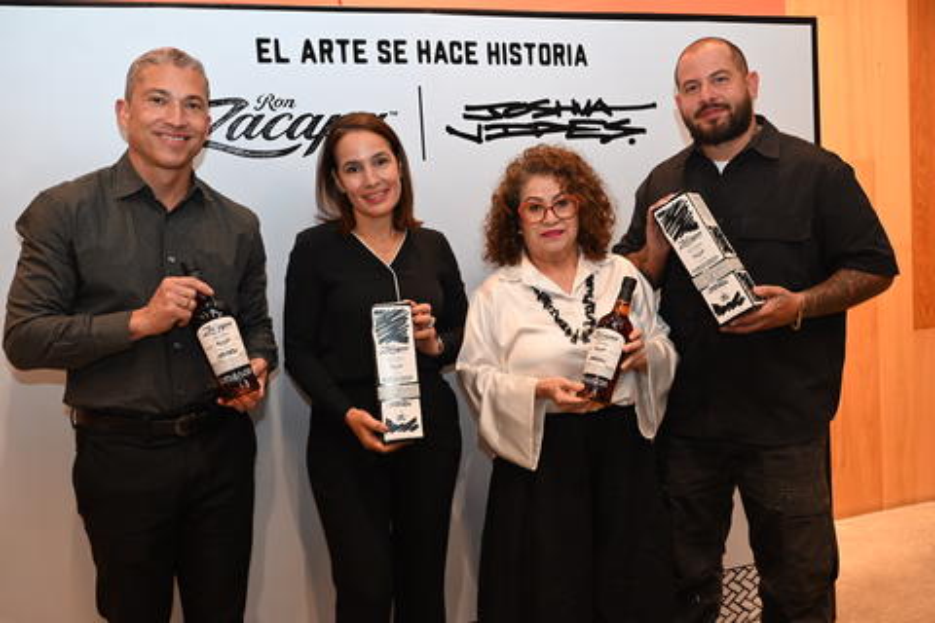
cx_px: 468
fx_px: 935
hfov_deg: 53.1
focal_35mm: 36
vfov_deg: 36.9
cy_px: 312
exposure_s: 1/60
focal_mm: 36
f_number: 4
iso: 1600
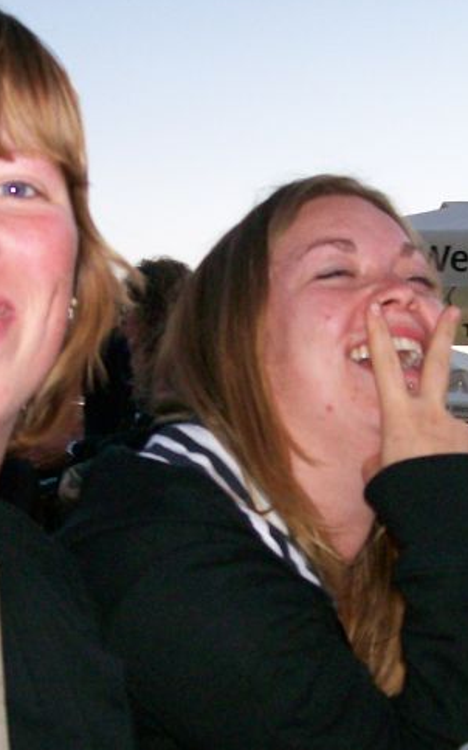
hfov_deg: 20.5
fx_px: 1287
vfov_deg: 32.4
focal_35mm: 63
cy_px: 445
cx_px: 139
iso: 140
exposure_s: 1/64
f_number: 2.7
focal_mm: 6
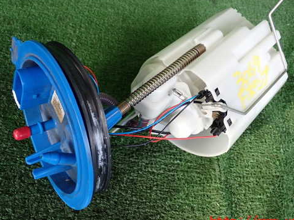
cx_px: 164
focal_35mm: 48
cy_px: 91
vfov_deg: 30.2
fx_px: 408
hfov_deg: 39.6
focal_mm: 6.83
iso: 400
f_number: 2.7
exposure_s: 1/125
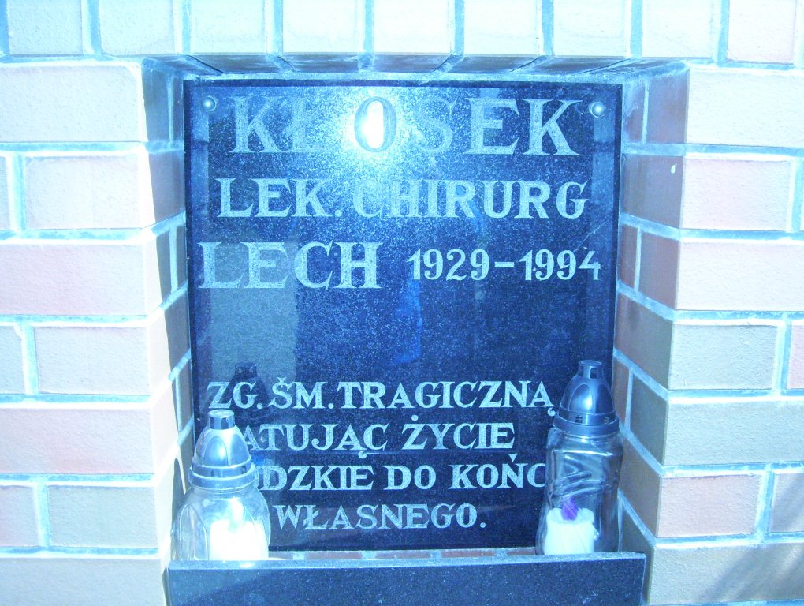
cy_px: 303
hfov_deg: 51.3
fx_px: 837
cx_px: 402
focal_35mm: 36
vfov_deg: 39.7
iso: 400
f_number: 4.8
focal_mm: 6
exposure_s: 1/250
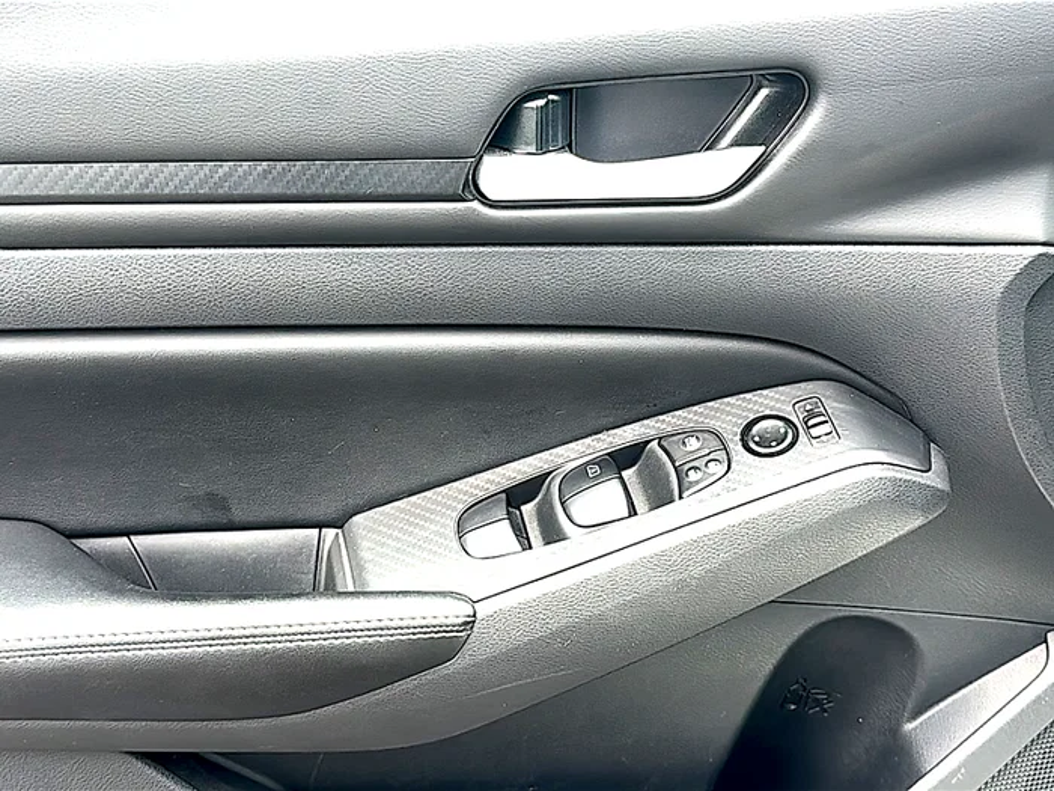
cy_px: 396
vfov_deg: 34.3
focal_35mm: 42
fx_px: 1279
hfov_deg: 44.8
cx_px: 527
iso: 80
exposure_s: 1/279
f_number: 1.78
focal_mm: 6.86
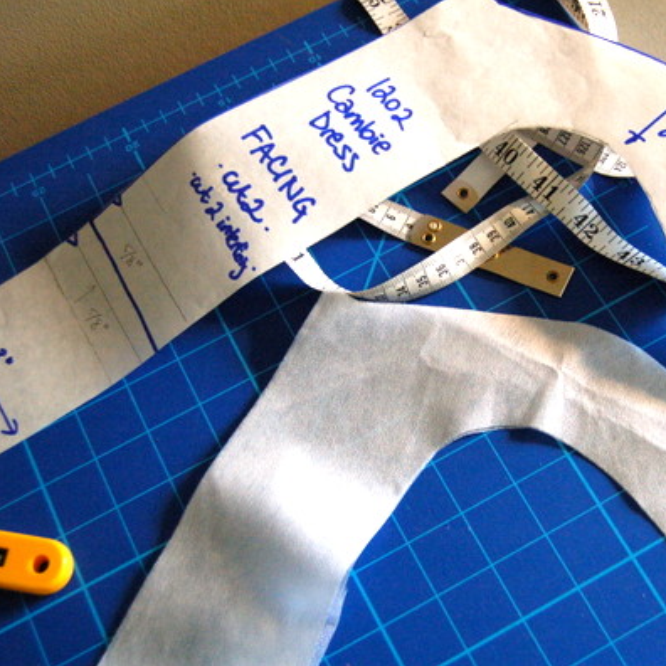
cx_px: 447
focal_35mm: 54
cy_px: 334
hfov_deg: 31.4
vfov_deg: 31.6
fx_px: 1175
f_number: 4.2
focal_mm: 28
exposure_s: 1/50
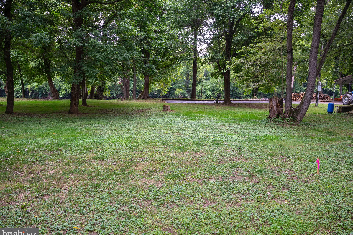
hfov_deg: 59.5
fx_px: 309
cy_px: 119
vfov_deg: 41.7
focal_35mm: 32
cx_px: 182
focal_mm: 30.5
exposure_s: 1/125
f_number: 5.6
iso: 1000
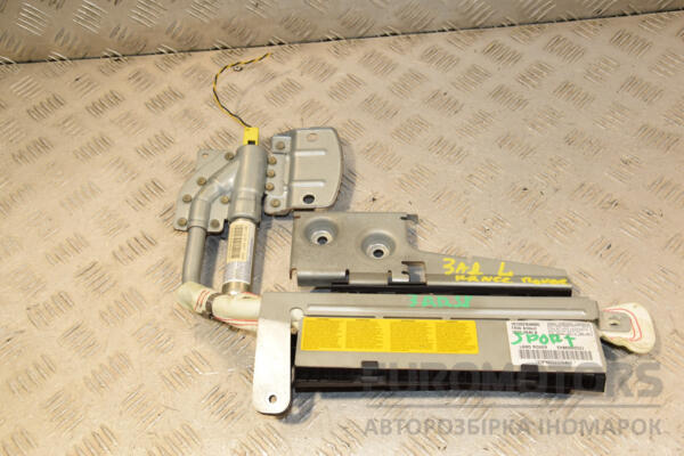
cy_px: 228
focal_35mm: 39
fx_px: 741
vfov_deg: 34.2
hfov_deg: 49.6
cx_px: 342
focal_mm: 26
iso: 800
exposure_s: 1/200
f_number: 8
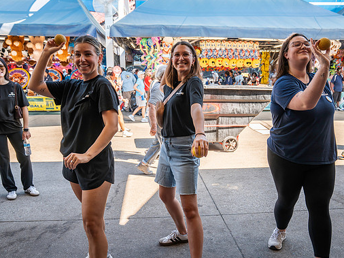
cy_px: 130
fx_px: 318
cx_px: 184
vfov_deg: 44.1
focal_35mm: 32
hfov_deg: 56.8
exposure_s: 1/200
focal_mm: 29
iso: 125
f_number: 4.5
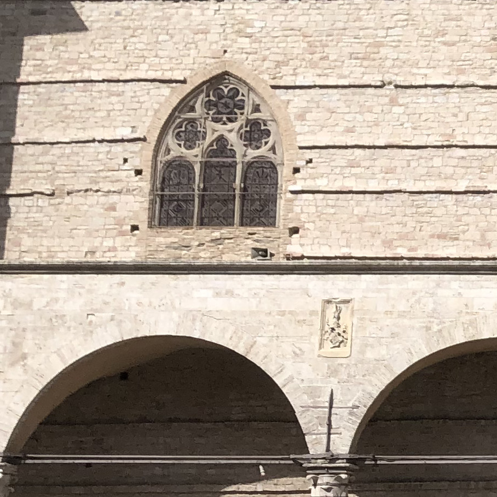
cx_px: 771
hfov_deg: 14.7
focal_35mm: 109
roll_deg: +1.2
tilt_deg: +11.5
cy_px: 228
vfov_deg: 16.0
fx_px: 1771
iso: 25
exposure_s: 1/4425
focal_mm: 4
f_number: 1.8
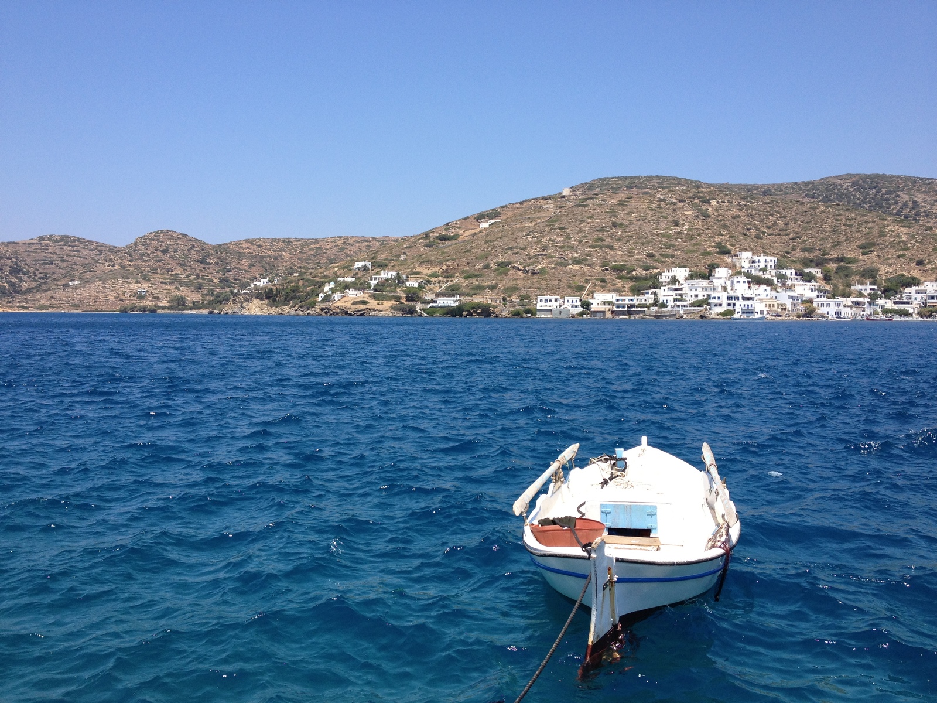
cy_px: 352
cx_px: 468
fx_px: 947
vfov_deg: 40.7
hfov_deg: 52.6
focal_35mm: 35
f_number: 2.4
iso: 50
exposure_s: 1/1284
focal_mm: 4.28
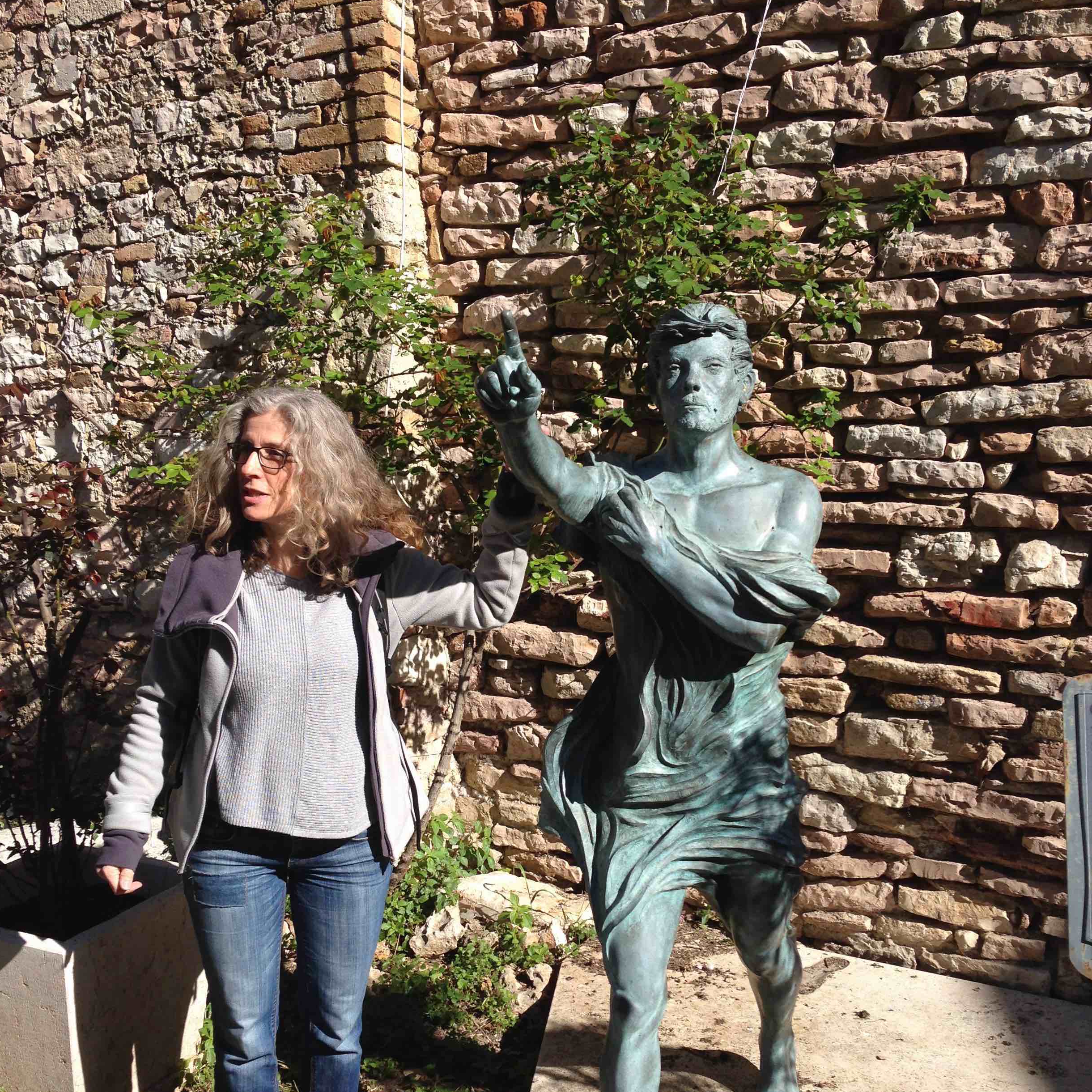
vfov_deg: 42.6
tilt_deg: -9.6
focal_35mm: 39
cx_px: 545
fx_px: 1392
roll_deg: +0.0
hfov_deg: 42.8
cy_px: 654
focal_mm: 4.12
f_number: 2.4
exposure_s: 1/1427
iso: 50
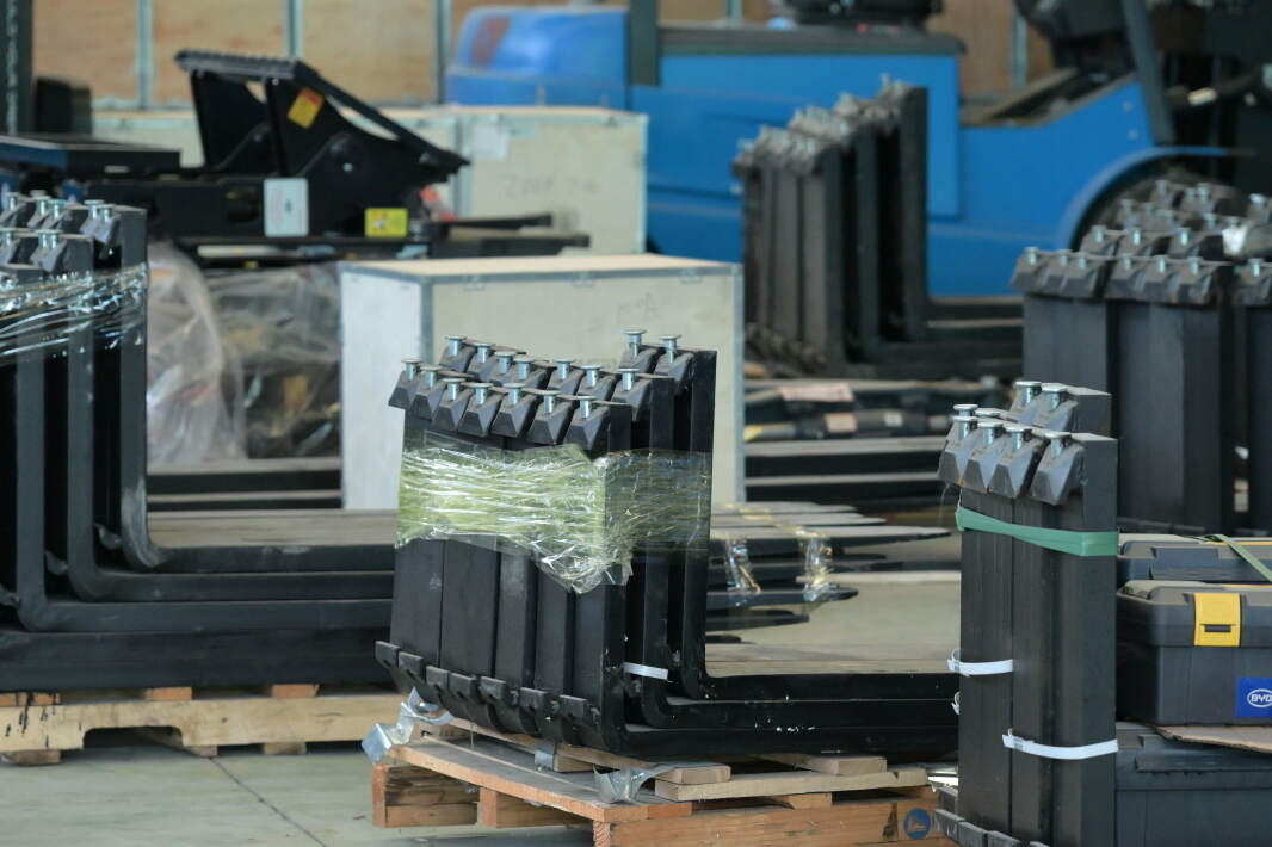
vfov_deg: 8.0
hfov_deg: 12.0
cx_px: 636
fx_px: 6075
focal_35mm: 172
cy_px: 424
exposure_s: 1/500
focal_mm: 115
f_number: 4
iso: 3200
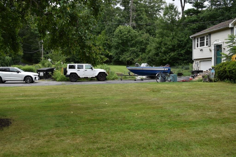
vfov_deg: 38.4
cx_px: 118
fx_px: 226
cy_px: 78
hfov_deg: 55.1
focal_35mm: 34
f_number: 6.3
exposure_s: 1/250
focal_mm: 23
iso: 200
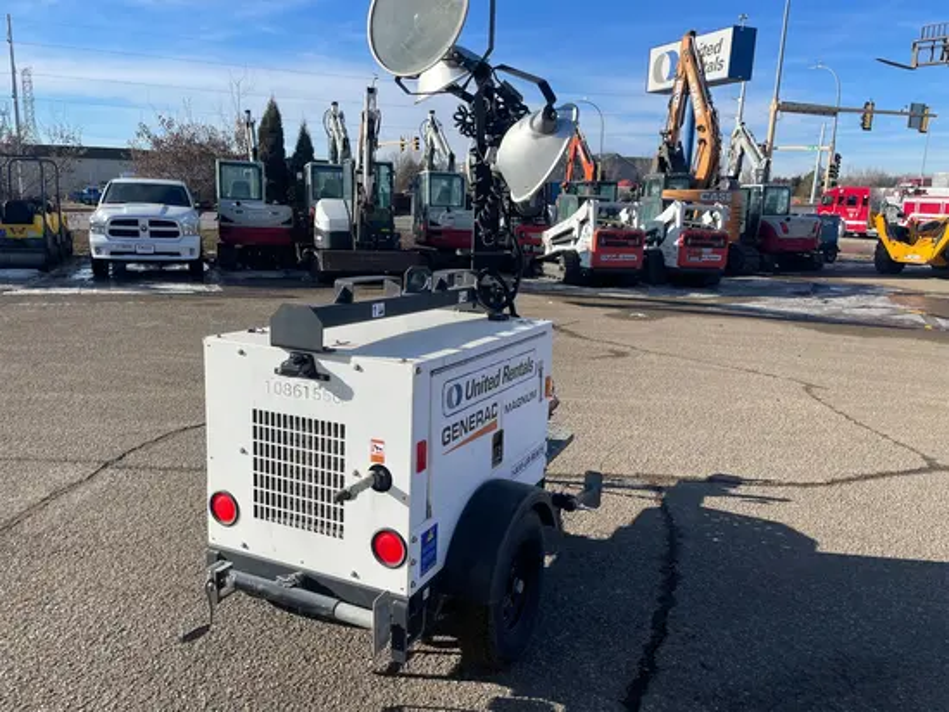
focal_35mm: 26
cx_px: 474
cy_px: 356
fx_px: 713
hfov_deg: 67.3
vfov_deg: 53.1
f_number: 1.6
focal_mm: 4.2
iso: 32
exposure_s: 1/2959
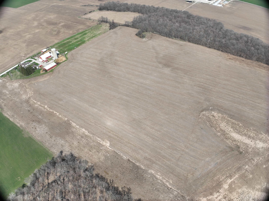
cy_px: 100
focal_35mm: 24
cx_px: 134
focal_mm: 12.29
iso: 100
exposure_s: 1/2000
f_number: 3.2
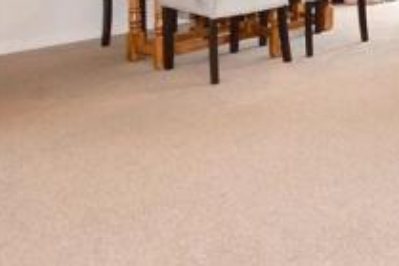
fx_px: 520
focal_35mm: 47
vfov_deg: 23.9
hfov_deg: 27.0
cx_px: 619
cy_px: -110
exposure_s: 1/10
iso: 400
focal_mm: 10
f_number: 7.1
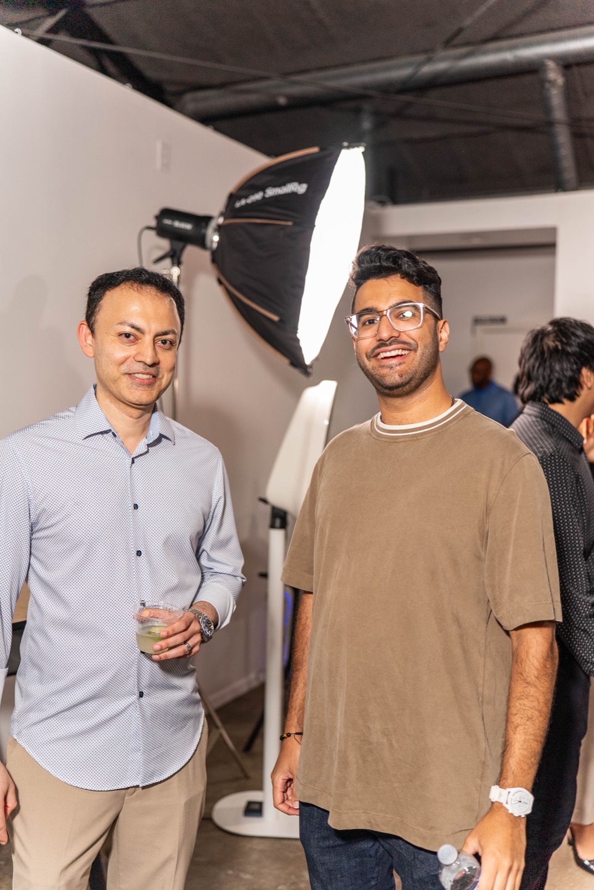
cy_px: 445
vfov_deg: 54.4
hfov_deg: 37.9
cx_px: 297
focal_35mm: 35
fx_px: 865
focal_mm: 35
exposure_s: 1/125
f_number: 2
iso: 1000
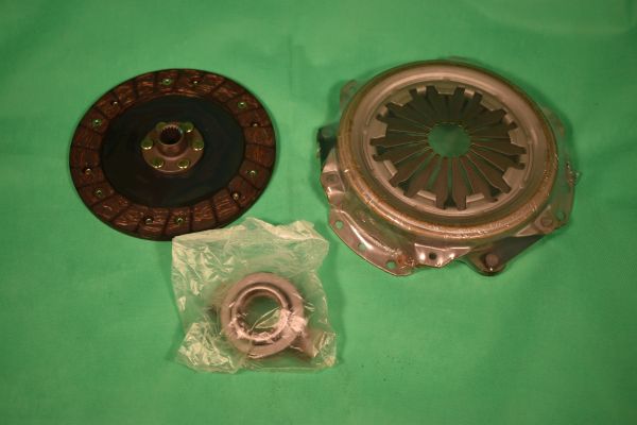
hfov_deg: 45.0
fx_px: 770
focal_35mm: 44
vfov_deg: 30.8
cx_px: 318
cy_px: 212
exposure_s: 1/200
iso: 100
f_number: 4.2
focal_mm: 29
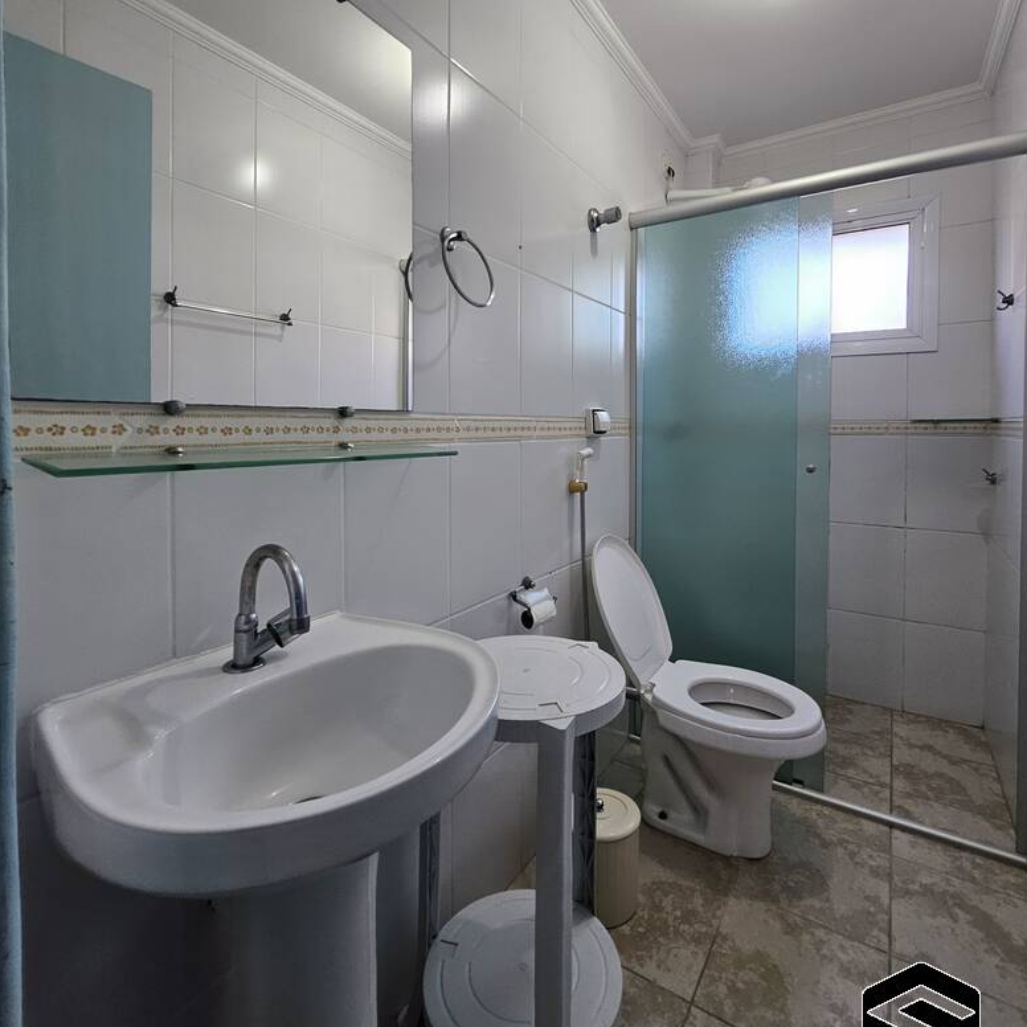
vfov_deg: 86.8
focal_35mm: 16
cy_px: 438
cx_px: 532
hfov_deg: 87.4
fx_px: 537
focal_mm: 1.7
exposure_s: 1/60
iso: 100
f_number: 2.2
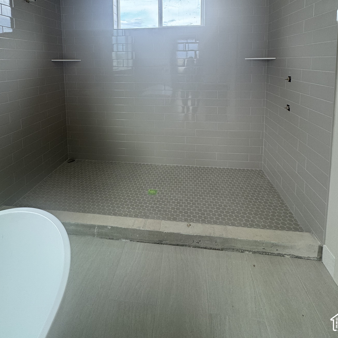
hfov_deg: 77.6
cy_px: 79
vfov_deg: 71.6
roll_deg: +0.4
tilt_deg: -6.1
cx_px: 161
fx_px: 210
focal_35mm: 19
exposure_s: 1/99
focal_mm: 2.22
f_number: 2.2
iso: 80
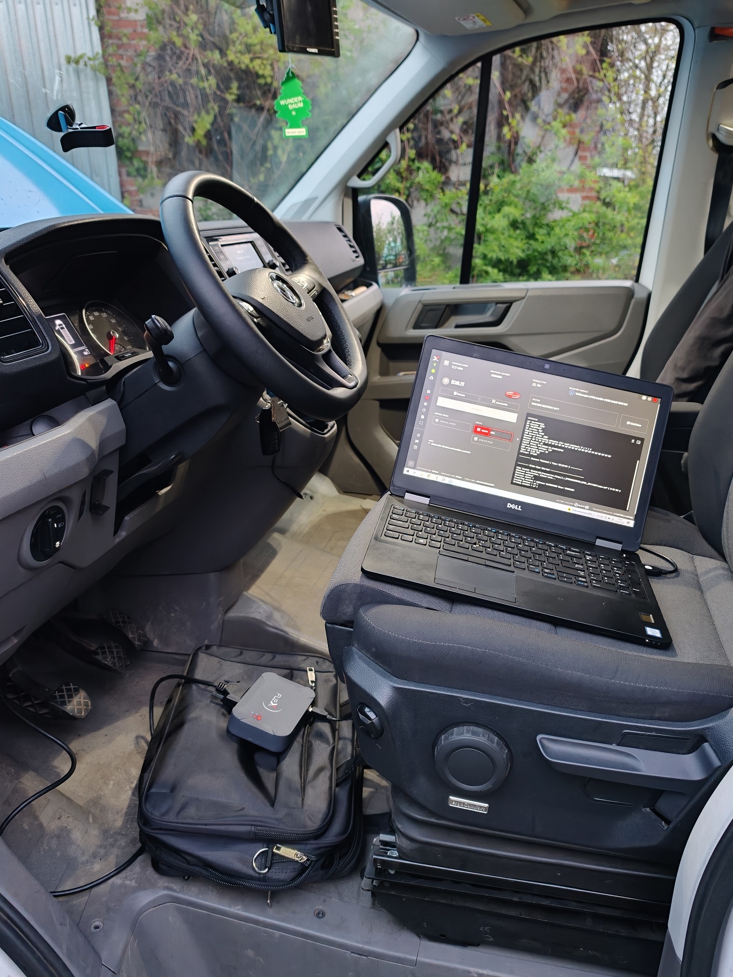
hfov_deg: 53.0
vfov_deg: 67.1
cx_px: 396
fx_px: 734
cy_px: 439
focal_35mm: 26
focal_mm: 6.75
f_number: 1.5
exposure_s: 1/50
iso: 1600
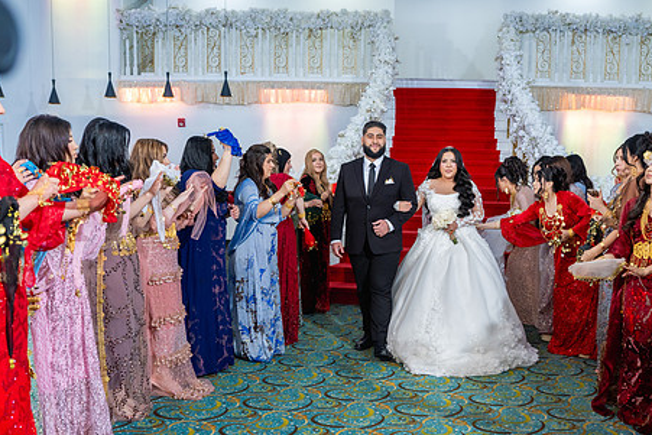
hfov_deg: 52.5
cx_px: 411
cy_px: 277
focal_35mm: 36
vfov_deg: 36.6
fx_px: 652
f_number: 2.8
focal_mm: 28
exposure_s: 1/160
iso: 800
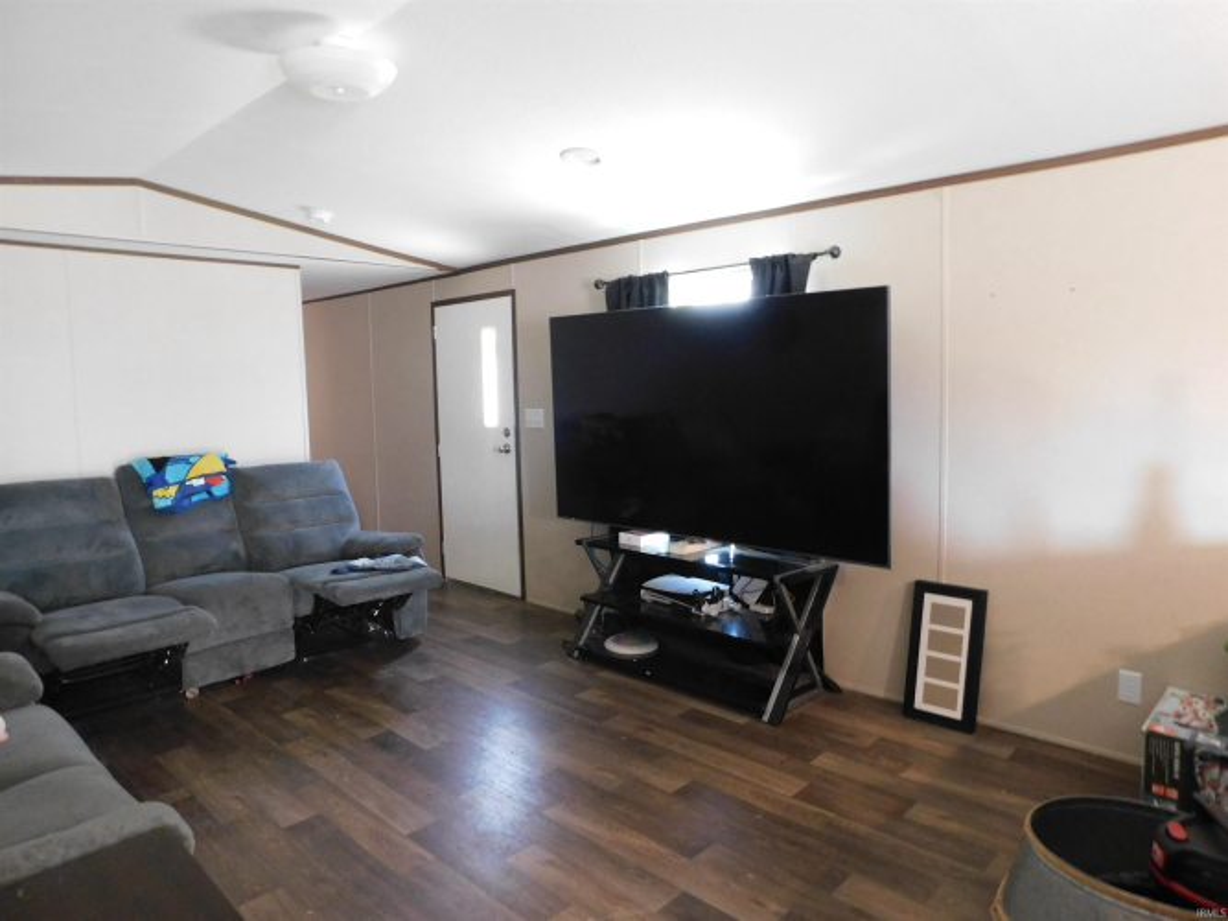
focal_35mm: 23
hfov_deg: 73.9
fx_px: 816
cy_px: 460
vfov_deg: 58.9
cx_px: 614
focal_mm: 4
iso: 400
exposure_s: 1/10
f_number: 3
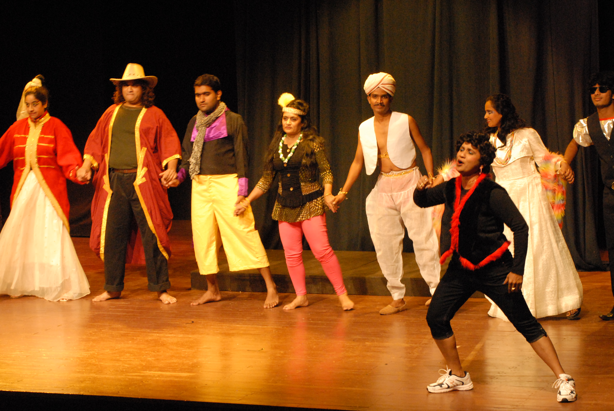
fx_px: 2049
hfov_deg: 17.0
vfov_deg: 11.5
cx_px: 307
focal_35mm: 120
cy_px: 206
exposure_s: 1/40
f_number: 9
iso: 1600
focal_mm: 80
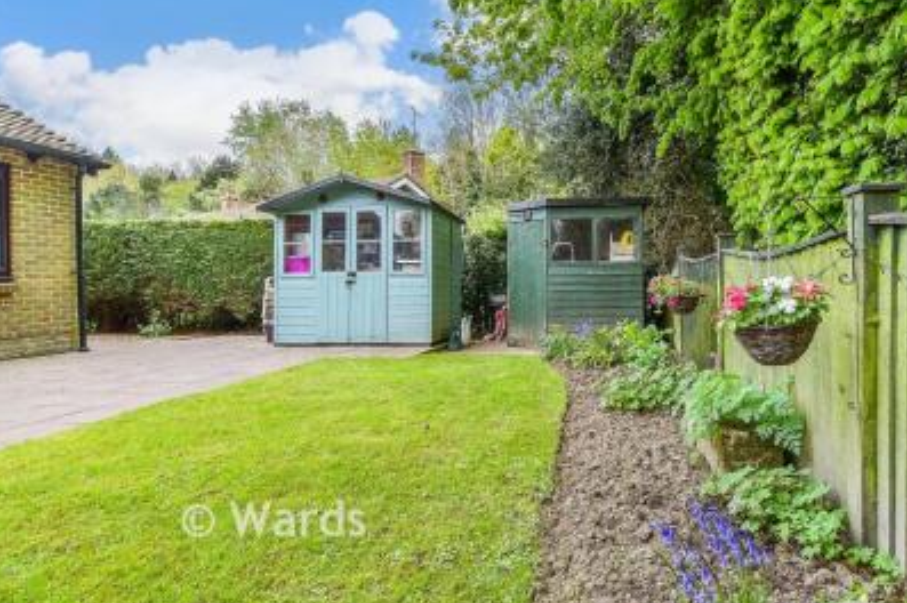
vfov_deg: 43.5
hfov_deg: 61.5
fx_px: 755
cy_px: 271
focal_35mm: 30
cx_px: 535
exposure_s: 1/50
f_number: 8
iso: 160
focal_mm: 17
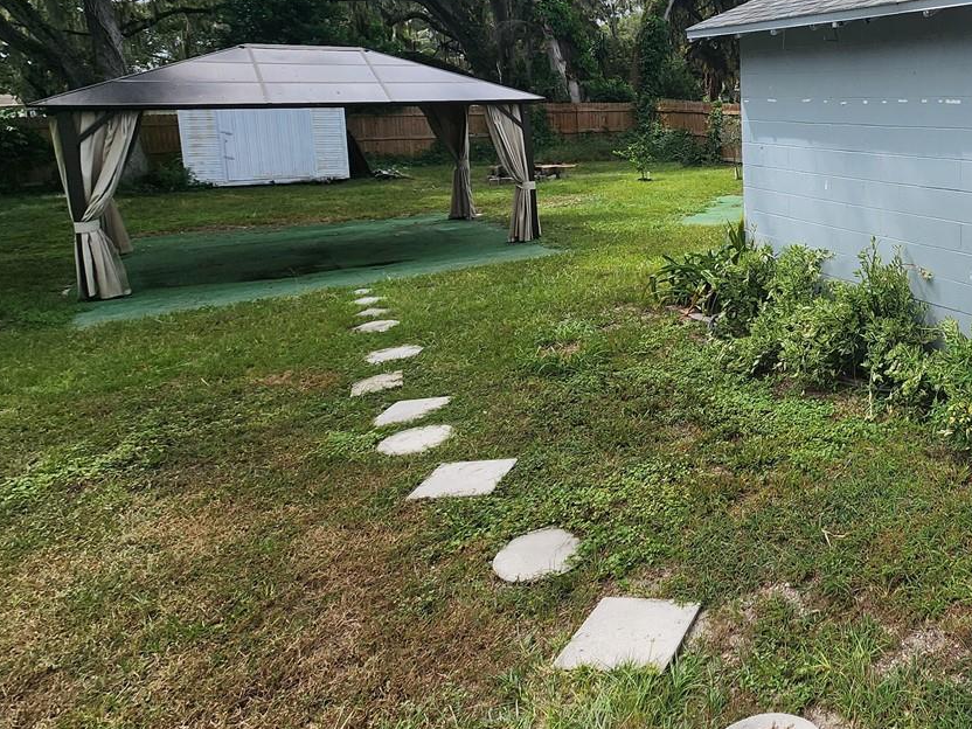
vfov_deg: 52.9
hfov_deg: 57.5
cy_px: 199
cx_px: 908
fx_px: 702
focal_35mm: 25
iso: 50
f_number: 2.2
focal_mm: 2.2
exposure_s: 1/1829
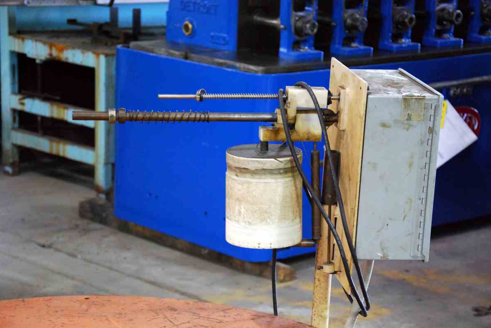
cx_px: 246
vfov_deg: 13.7
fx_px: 1364
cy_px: 166
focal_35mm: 100
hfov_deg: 20.4
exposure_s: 1/15
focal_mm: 66
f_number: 5.3
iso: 1600
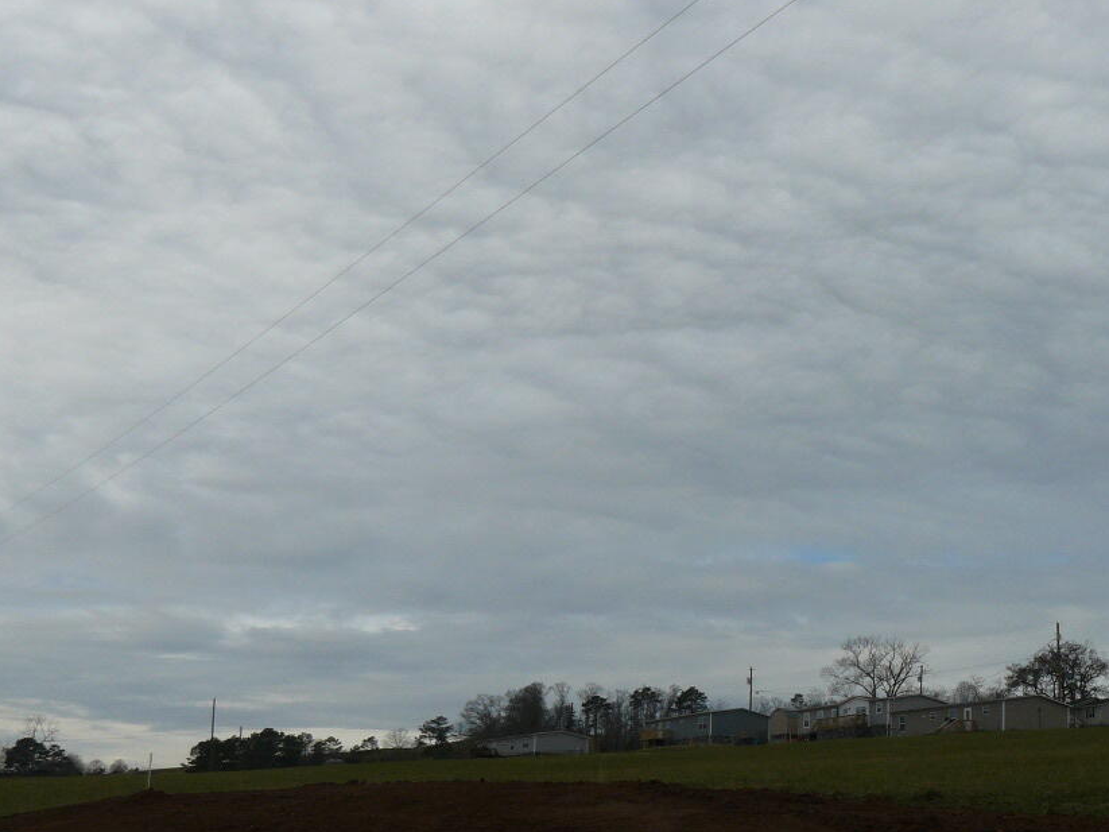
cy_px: 610
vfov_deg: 25.8
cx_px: 790
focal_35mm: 56
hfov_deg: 33.9
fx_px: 1794
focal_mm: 6
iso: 100
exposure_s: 1/500
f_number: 6.3
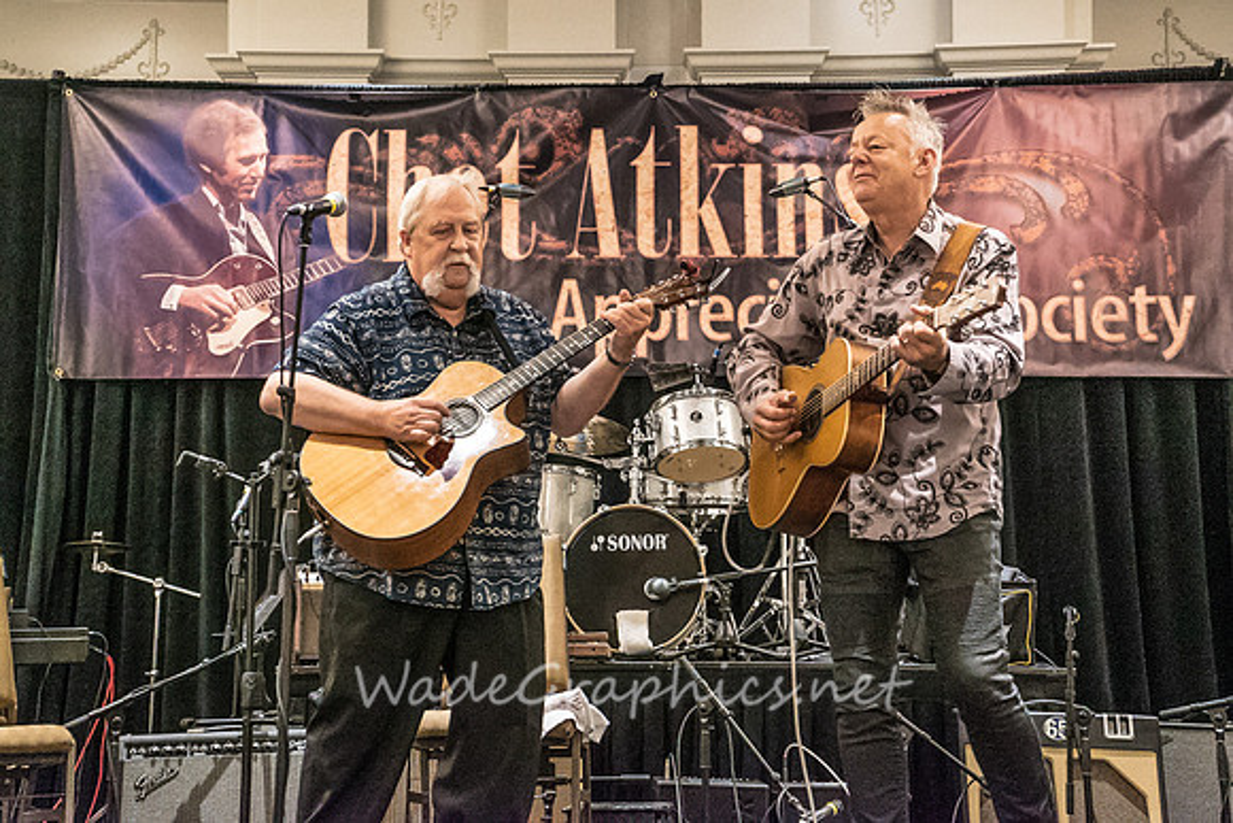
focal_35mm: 67
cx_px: 616
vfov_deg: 20.4
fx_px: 2286
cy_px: 341
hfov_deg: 30.2
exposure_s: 1/200
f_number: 5.6
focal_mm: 57
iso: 10000
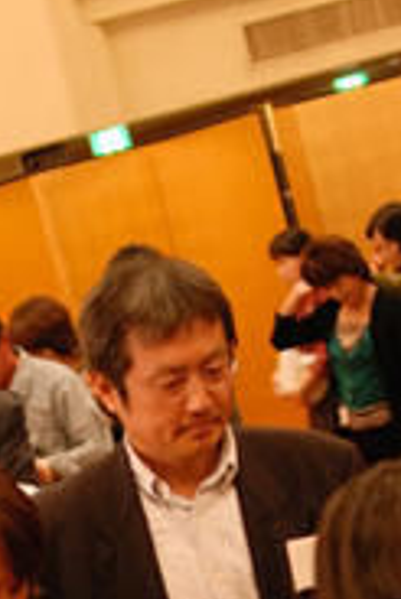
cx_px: 112
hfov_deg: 9.4
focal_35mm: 146
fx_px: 2435
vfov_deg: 13.3
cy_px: 885
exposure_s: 1/90
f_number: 2
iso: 800
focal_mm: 28
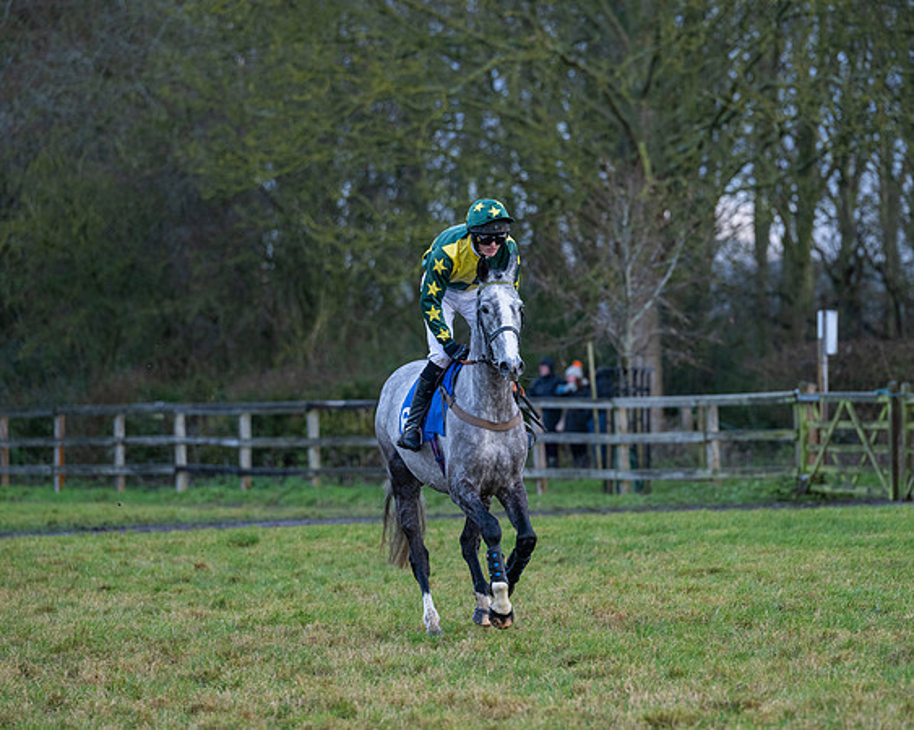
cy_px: 365
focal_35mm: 225
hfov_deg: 8.6
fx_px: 6091
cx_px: 473
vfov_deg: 6.9
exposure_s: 1/500
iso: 800
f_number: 4
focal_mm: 200
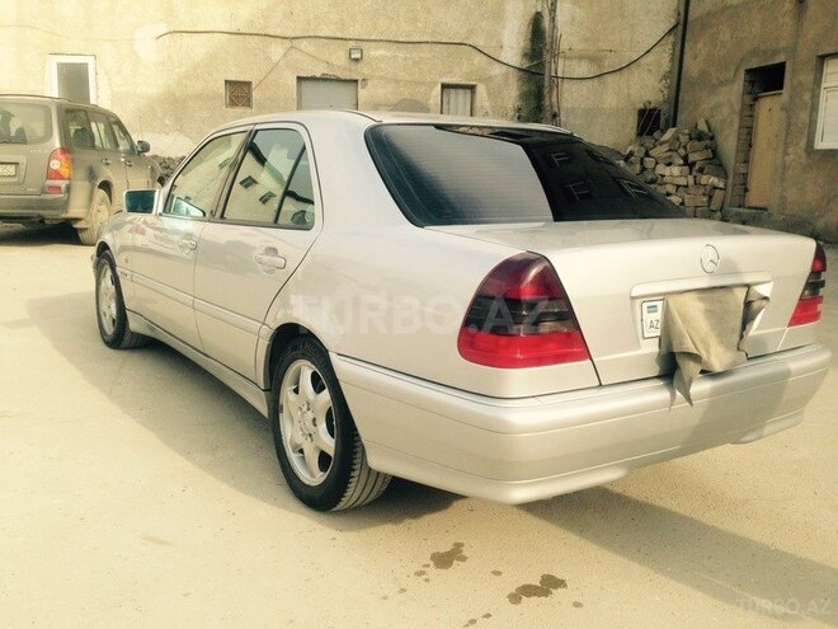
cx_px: 419
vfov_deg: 42.9
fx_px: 799
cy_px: 314
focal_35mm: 33
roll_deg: -1.6
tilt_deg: -8.4
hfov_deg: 55.4
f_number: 2.4
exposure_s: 1/903
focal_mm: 4.12
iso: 50
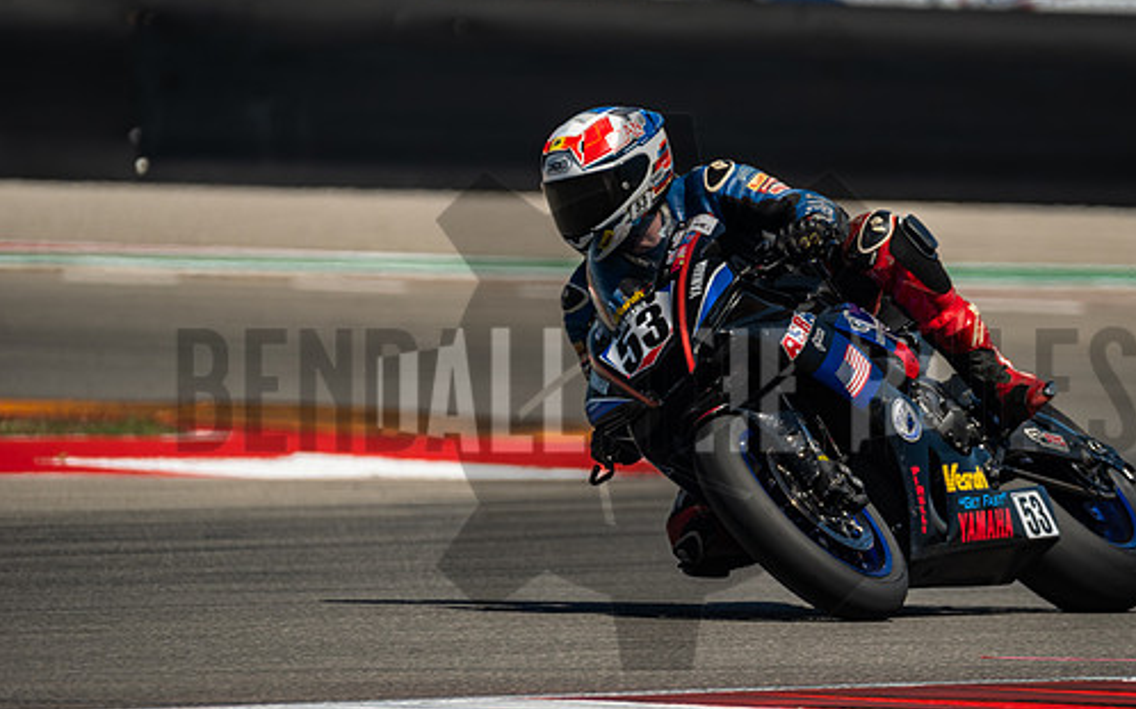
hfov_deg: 3.0
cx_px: 657
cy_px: 393
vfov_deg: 1.8
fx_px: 22038
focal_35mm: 712
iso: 400
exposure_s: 1/1250
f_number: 5.6
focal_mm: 400
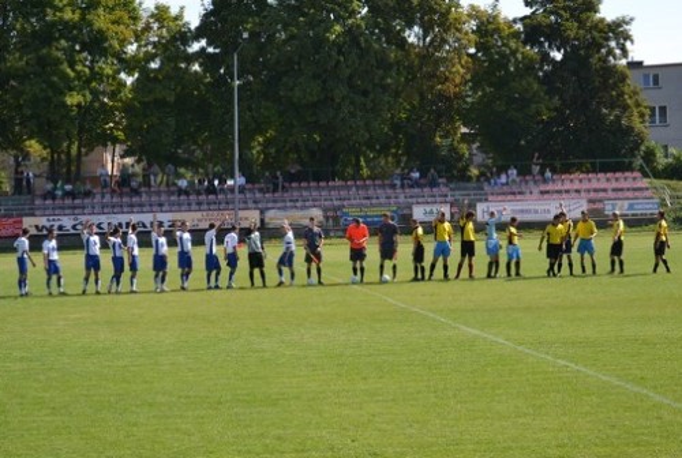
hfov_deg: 29.8
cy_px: 229
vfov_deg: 20.3
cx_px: 341
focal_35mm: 68
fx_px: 1282
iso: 400
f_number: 5.3
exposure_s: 1/1250
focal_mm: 45
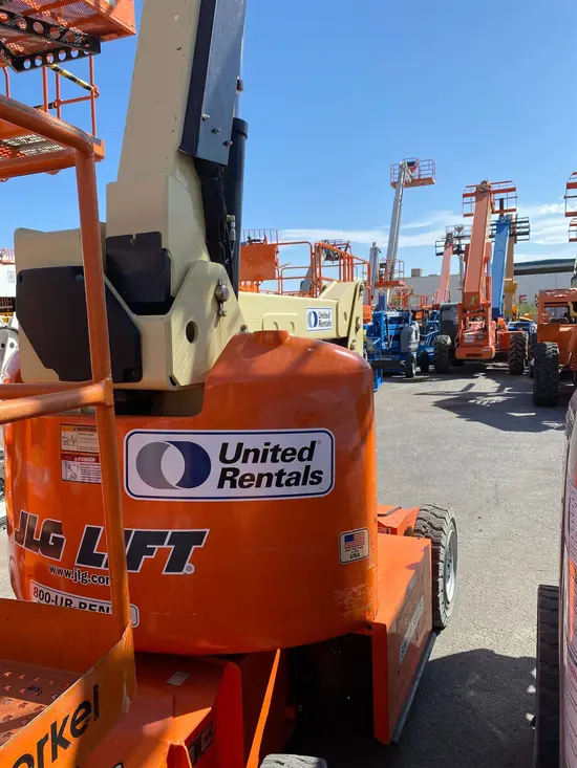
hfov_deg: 53.1
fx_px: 578
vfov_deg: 67.3
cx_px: 288
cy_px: 384
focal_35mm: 26
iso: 32
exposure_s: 1/2105
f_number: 1.8
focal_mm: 4.25
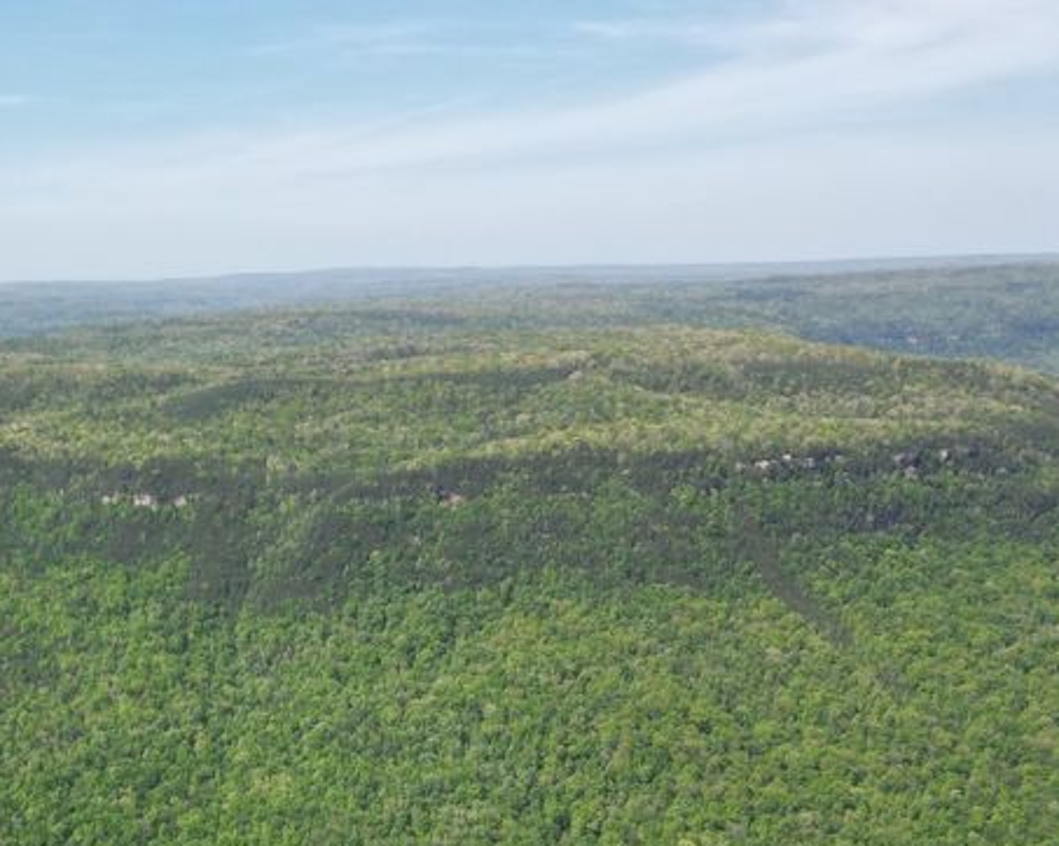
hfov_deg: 34.1
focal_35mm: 53
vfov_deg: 27.2
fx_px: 1660
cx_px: 182
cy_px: 823
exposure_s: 1/2500
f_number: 1.7
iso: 130
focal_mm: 6.72
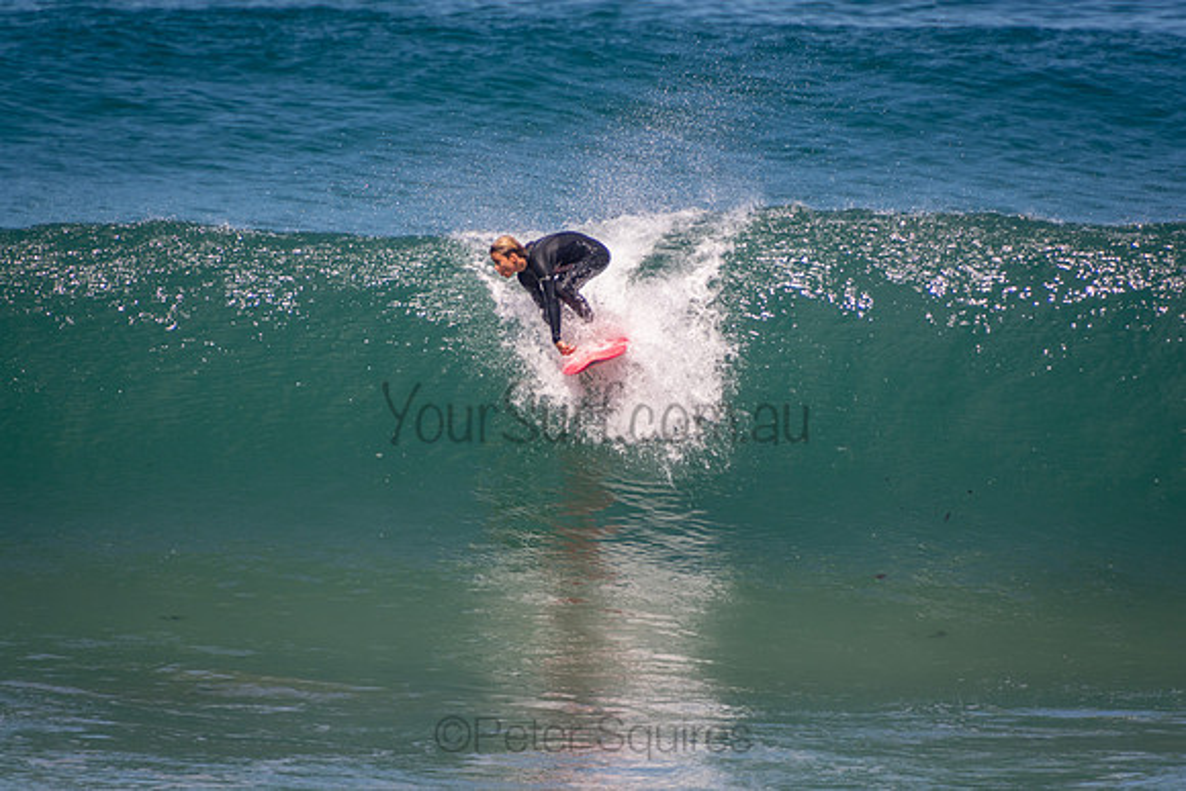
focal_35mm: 600
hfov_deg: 3.4
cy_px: 396
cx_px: 593
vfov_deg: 2.3
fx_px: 19770
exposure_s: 1/1250
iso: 250
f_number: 5.6
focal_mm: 400
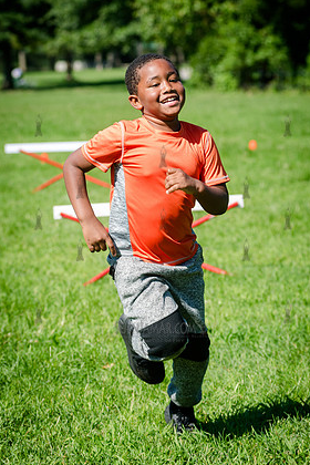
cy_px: 191
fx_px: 2131
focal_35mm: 165
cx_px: 144
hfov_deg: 8.3
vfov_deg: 12.4
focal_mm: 92
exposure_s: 1/1250
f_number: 4
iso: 200
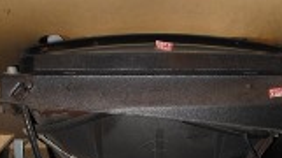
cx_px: 168
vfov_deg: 14.1
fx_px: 567
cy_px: 279
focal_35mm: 76
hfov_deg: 27.9
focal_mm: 4.5
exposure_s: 1/25
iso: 125
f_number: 3.2
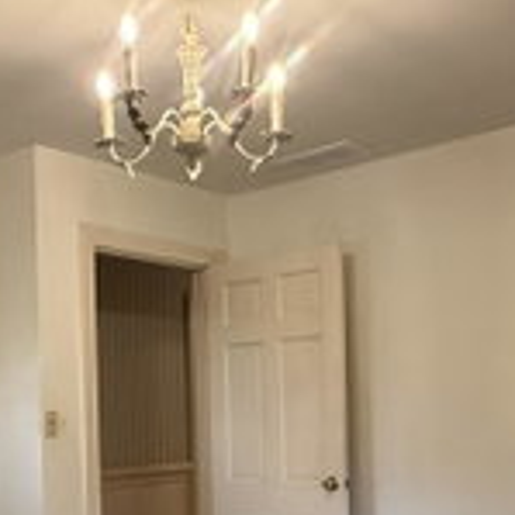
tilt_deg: -0.9
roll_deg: +0.9
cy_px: 439
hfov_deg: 32.0
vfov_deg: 31.1
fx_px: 892
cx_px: 175
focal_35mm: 53
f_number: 2.2
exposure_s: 1/120
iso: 400
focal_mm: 2.22
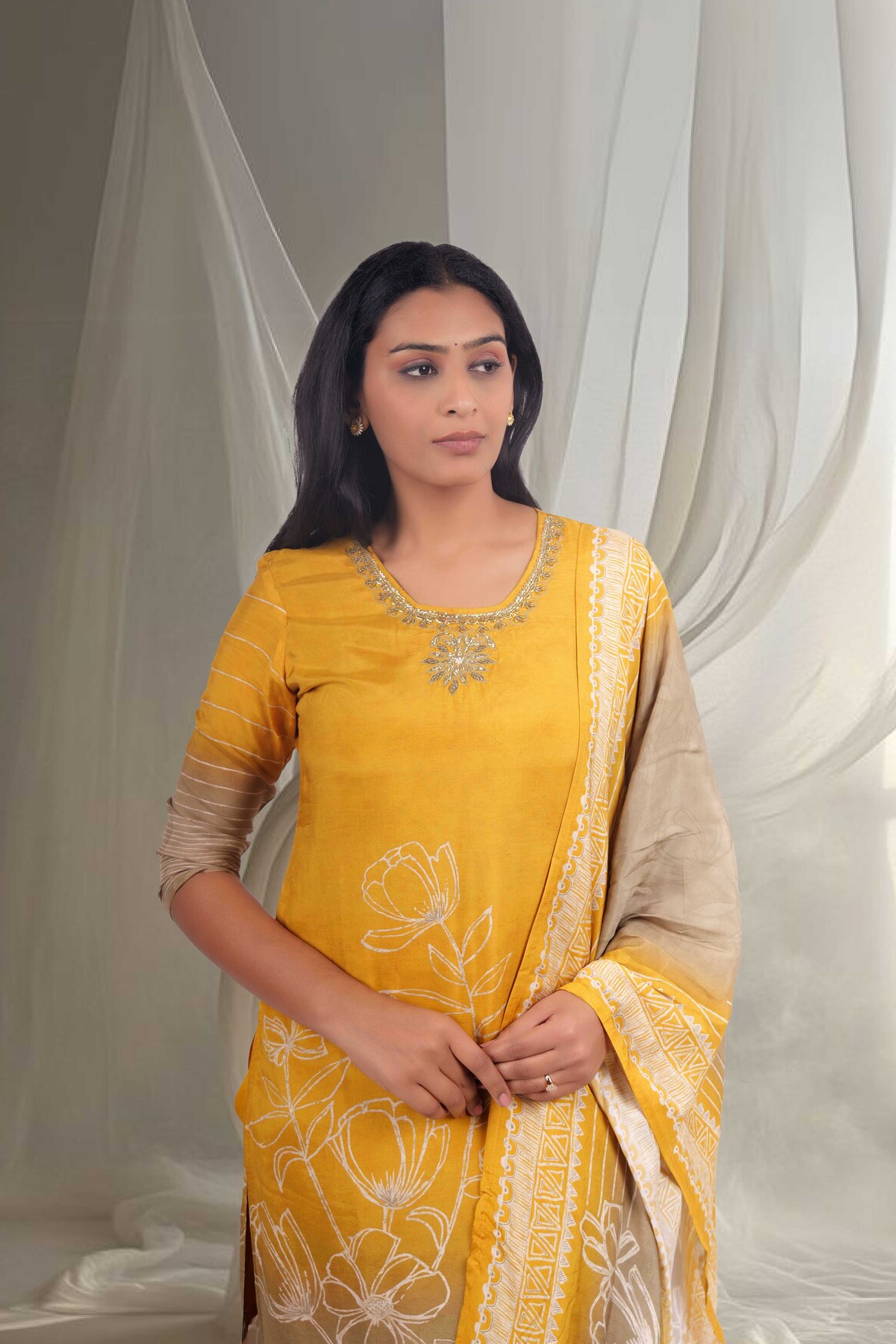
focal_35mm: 41
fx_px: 1530
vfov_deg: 47.4
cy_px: 671
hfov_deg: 32.6
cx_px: 455
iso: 320
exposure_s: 1/160
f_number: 5
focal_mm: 40
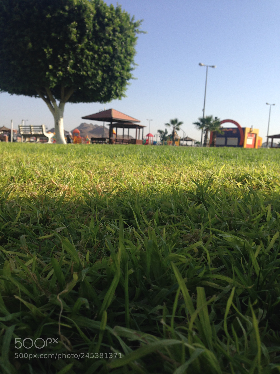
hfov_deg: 42.9
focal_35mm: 33
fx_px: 356
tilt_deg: -7.0
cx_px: 140
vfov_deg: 55.4
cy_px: 187
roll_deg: -3.3
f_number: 2.4
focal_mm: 4.12
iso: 50
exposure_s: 1/1550
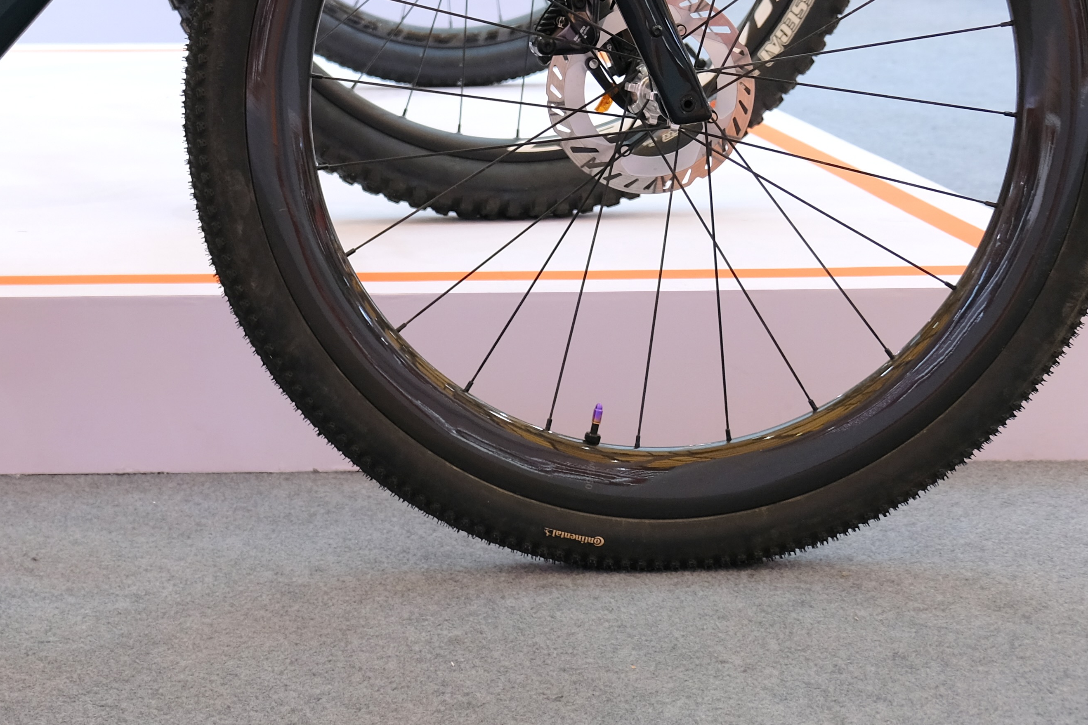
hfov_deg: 21.4
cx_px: -54
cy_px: -69
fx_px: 2750
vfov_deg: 14.7
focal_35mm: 91
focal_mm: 26.5
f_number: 4
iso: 400
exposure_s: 1/100
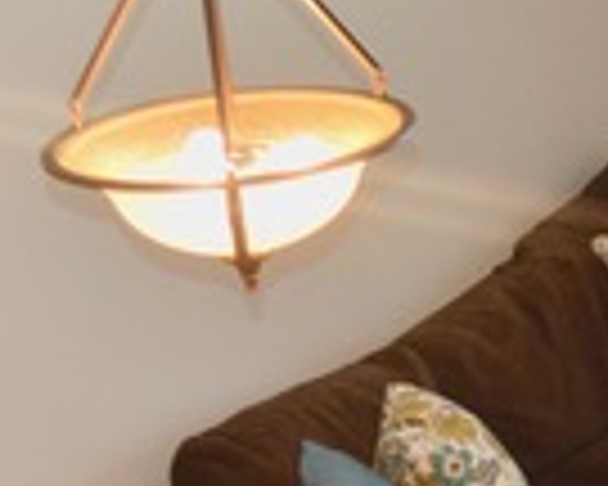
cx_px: 784
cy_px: 608
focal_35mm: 173
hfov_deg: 10.9
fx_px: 3113
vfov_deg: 8.8
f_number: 4.2
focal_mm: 26
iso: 560
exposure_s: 1/60
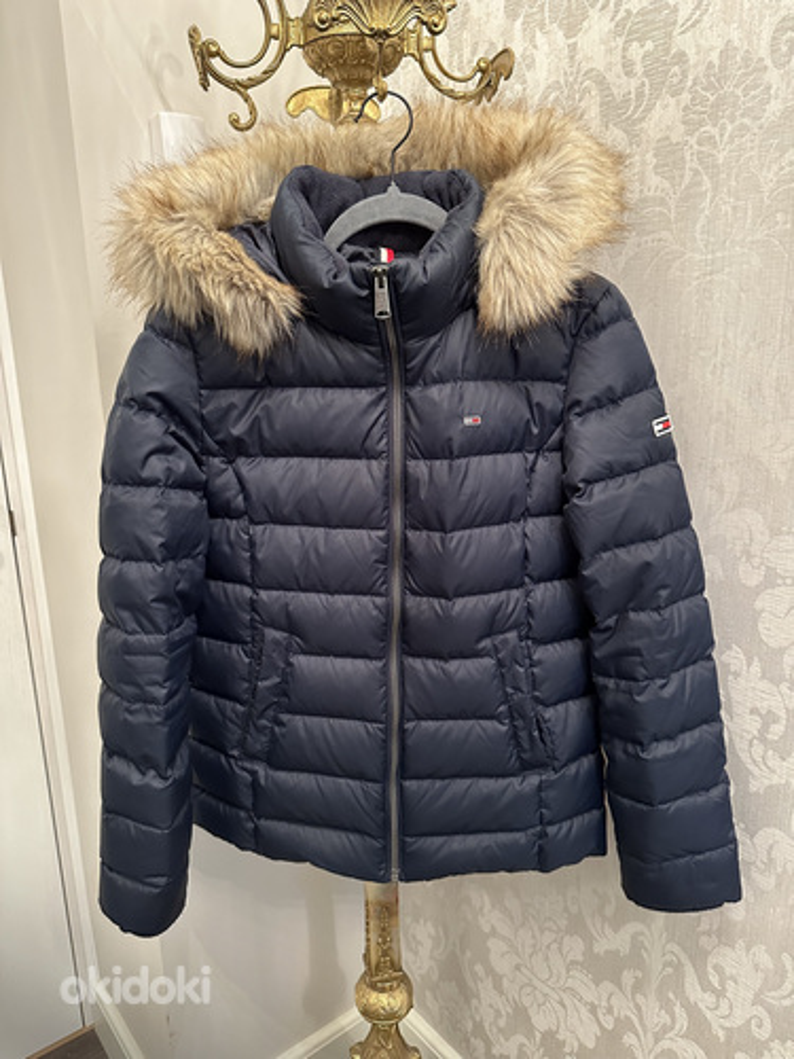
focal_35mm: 24
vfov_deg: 71.6
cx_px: 397
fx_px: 734
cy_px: 530
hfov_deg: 56.8
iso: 640
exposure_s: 1/33
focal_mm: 6.86
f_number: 1.78
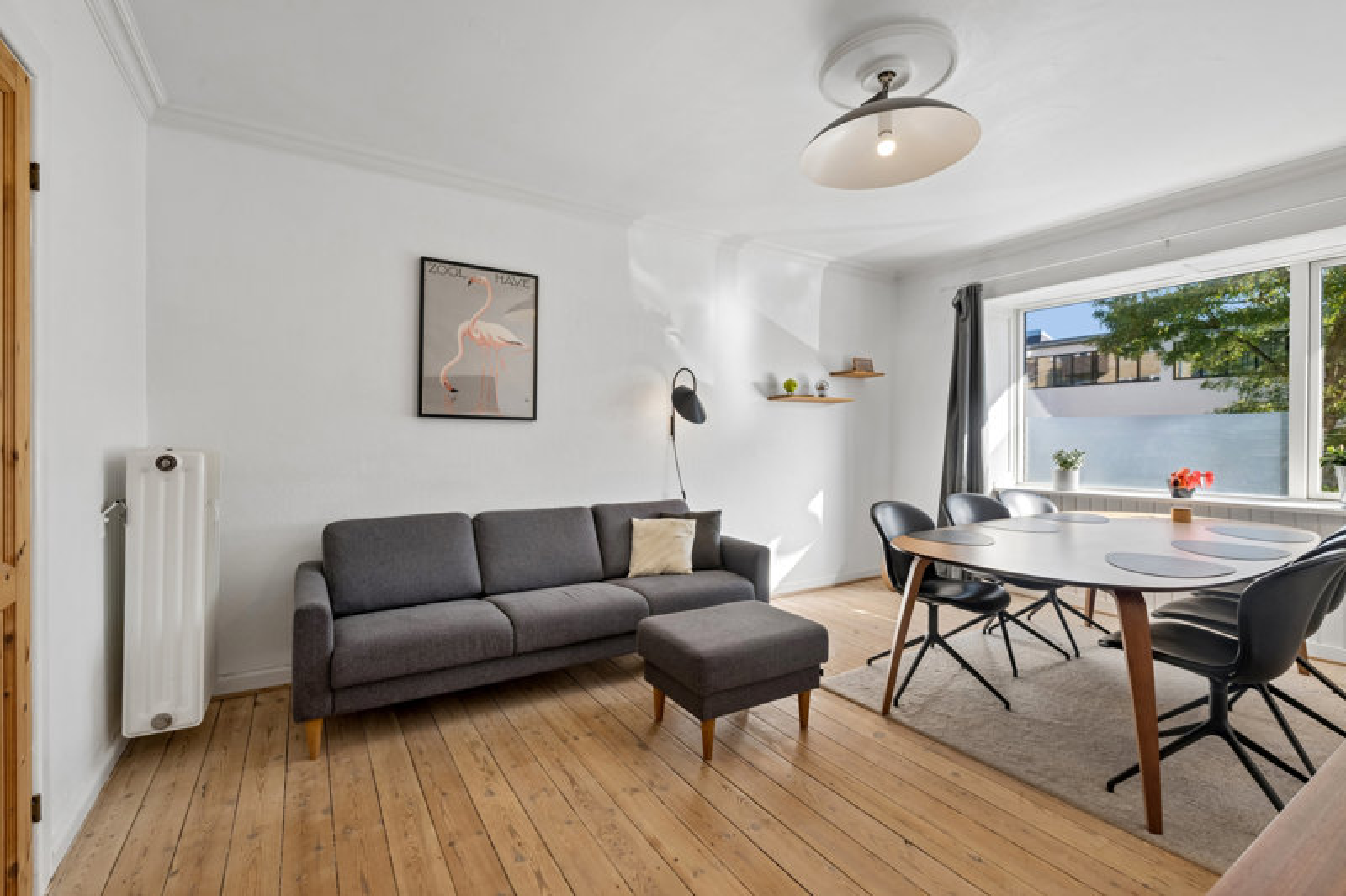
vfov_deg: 73.7
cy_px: 448
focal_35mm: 16
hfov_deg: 96.7
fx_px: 598
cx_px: 673
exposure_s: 1/30
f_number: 10
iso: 160
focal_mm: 16
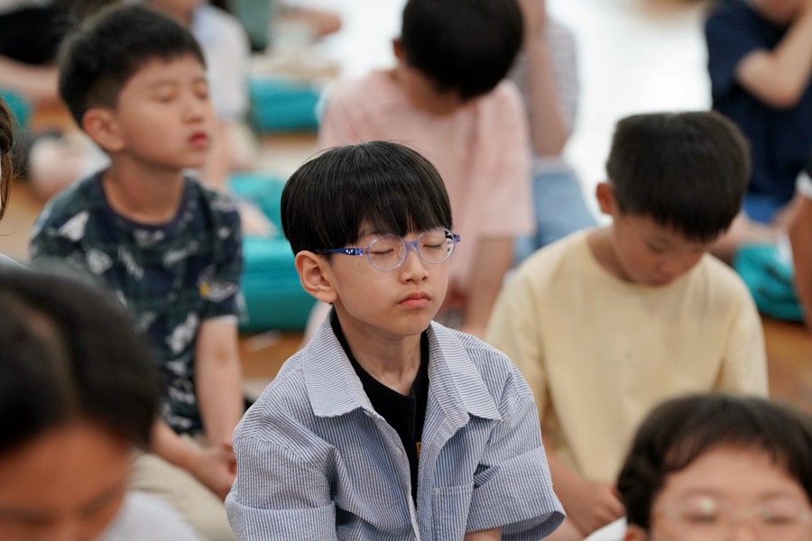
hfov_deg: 10.3
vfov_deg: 6.9
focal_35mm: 200
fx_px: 4511
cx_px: 406
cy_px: 270
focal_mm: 200
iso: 2000
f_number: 4
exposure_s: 1/250
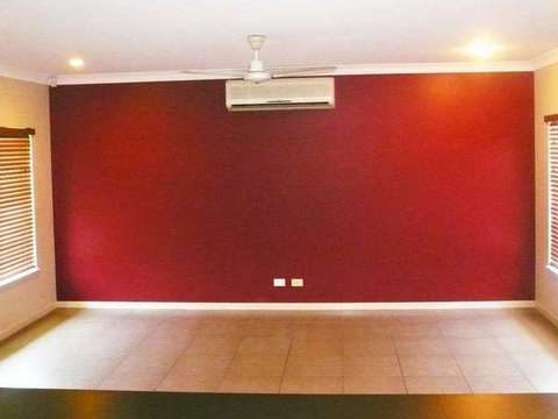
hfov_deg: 52.6
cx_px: 302
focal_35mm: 35
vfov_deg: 40.5
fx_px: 564
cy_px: 163
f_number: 2.8
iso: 320
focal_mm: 4.6
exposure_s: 1/30
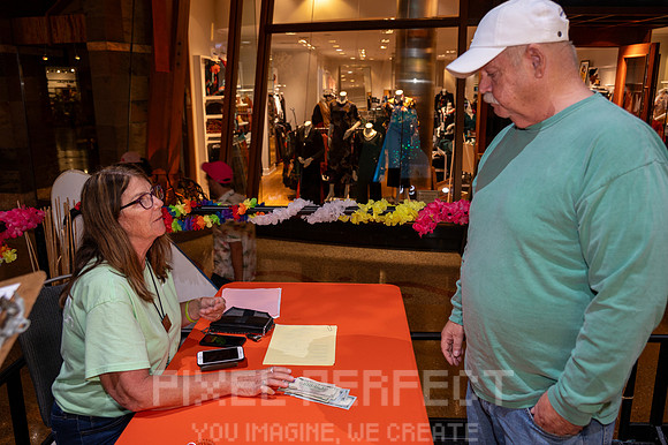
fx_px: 556
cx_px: 334
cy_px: 222
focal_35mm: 30
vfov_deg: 43.6
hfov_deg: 62.0
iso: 800
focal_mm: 30
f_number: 4.5
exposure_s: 1/60
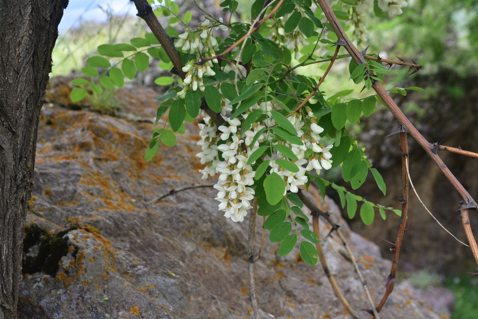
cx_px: 239
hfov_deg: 39.6
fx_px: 664
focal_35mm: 50
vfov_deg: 27.0
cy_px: 160
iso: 250
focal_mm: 50
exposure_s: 1/125
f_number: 6.3
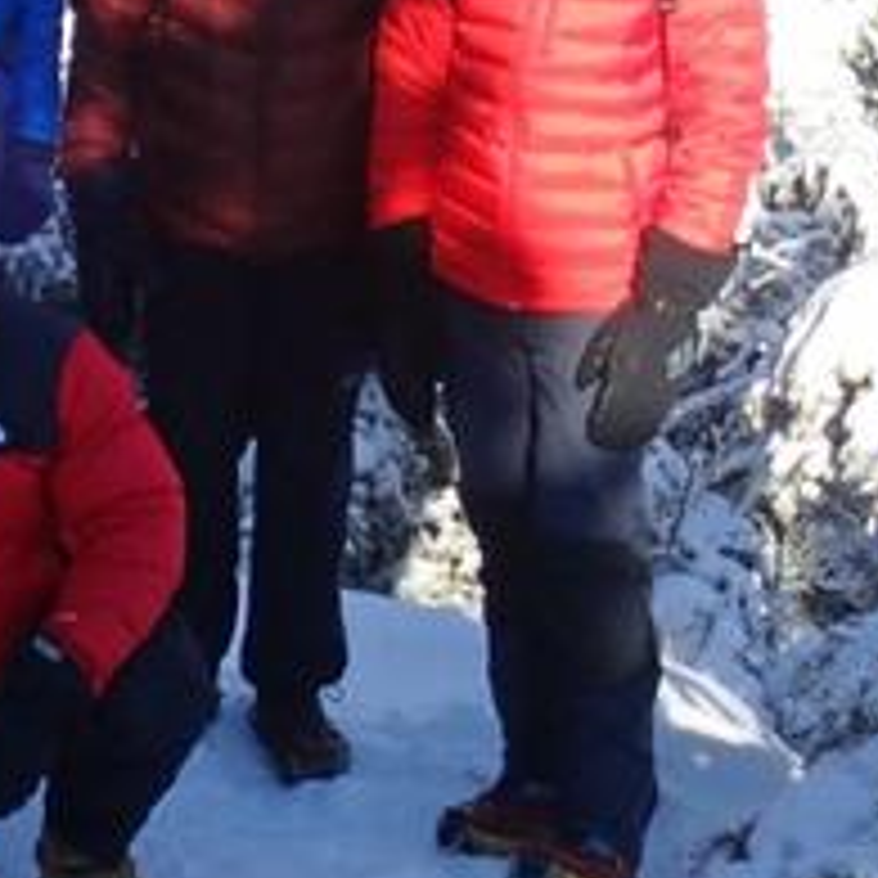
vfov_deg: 9.6
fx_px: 5194
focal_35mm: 181
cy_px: 137
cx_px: -95
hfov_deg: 9.6
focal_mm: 14.41
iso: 100
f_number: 5.6
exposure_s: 1/200
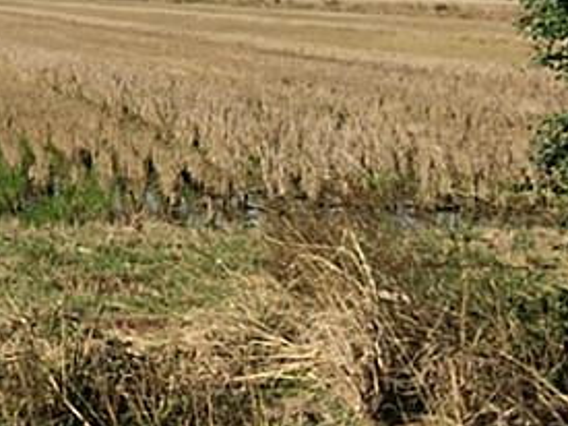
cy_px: -2
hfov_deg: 15.9
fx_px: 1771
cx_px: -413
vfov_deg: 13.5
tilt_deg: +0.0
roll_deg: +0.2
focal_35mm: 108
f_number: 2.2
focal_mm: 4.15
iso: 32
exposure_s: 1/2415
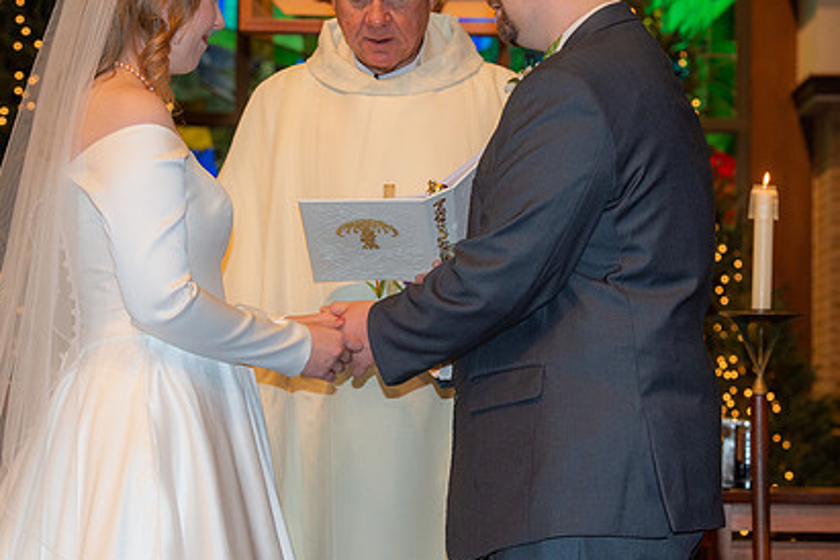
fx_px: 3453
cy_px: 262
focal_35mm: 148
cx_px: 533
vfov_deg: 9.3
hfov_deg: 13.9
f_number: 7.1
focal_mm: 105
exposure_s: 1/100
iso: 1600
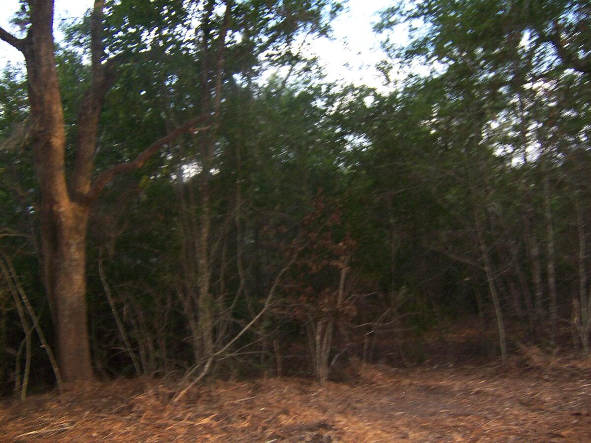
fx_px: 563
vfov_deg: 42.9
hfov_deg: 55.4
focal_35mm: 33
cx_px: 296
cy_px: 222
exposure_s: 1/60
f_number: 2.8
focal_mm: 5.5
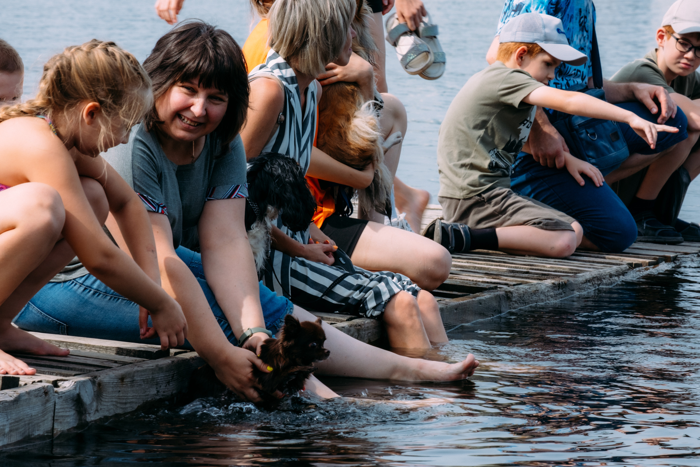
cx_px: 350
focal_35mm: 234
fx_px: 4550
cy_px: 234
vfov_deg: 5.9
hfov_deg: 8.8
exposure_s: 1/125
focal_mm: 156.1
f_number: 13
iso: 160
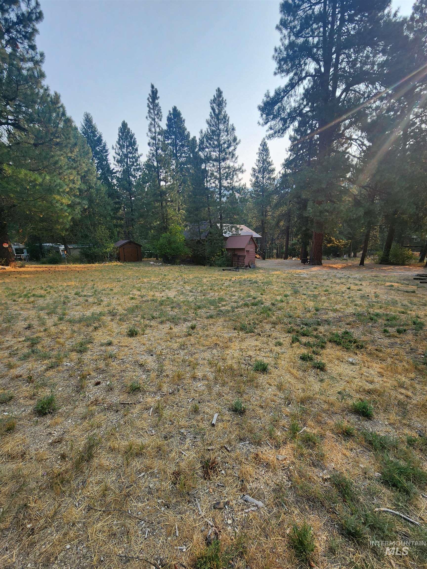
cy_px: 284
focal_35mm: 13
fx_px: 214
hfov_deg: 89.9
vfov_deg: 106.2
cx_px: 214
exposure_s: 1/1192
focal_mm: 2.2
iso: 50
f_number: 2.2
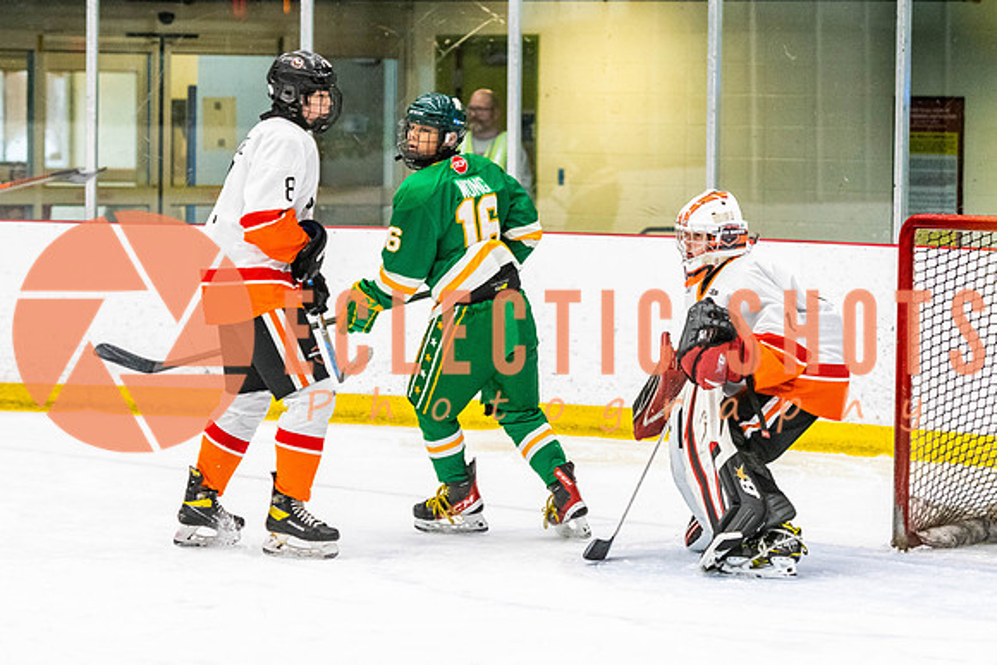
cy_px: 332
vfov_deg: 7.7
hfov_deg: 11.5
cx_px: 474
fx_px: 4956
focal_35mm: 179
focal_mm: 112
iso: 2500
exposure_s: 1/640
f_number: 2.8
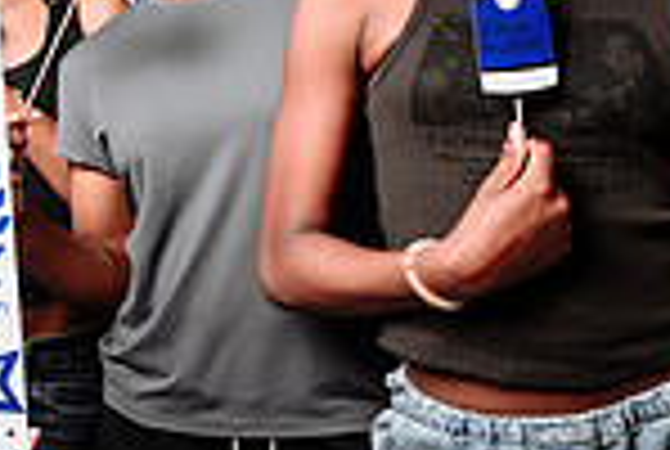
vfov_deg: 13.5
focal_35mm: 101
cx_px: -283
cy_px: 56
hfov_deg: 18.3
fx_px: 1883
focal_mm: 26
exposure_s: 1/200
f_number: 4.5
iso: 80
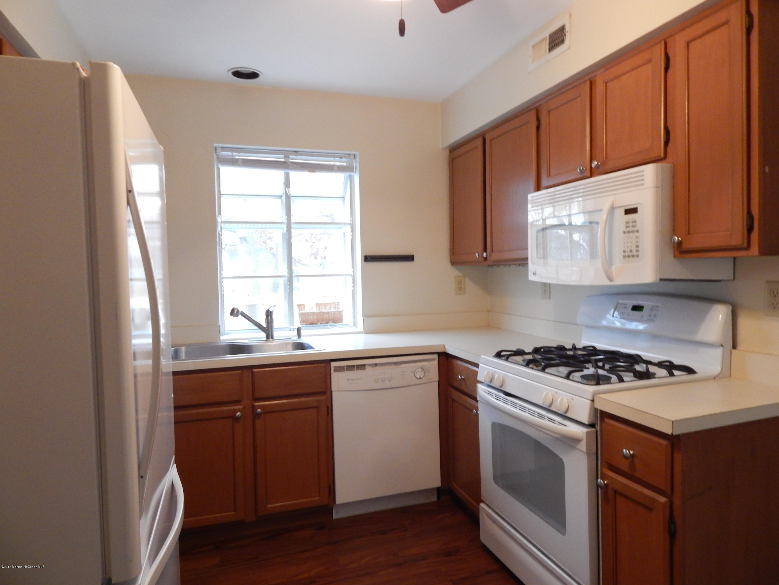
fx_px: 518
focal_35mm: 23
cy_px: 292
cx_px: 390
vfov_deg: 58.9
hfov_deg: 73.9
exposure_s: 1/30
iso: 360
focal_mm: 4
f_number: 3
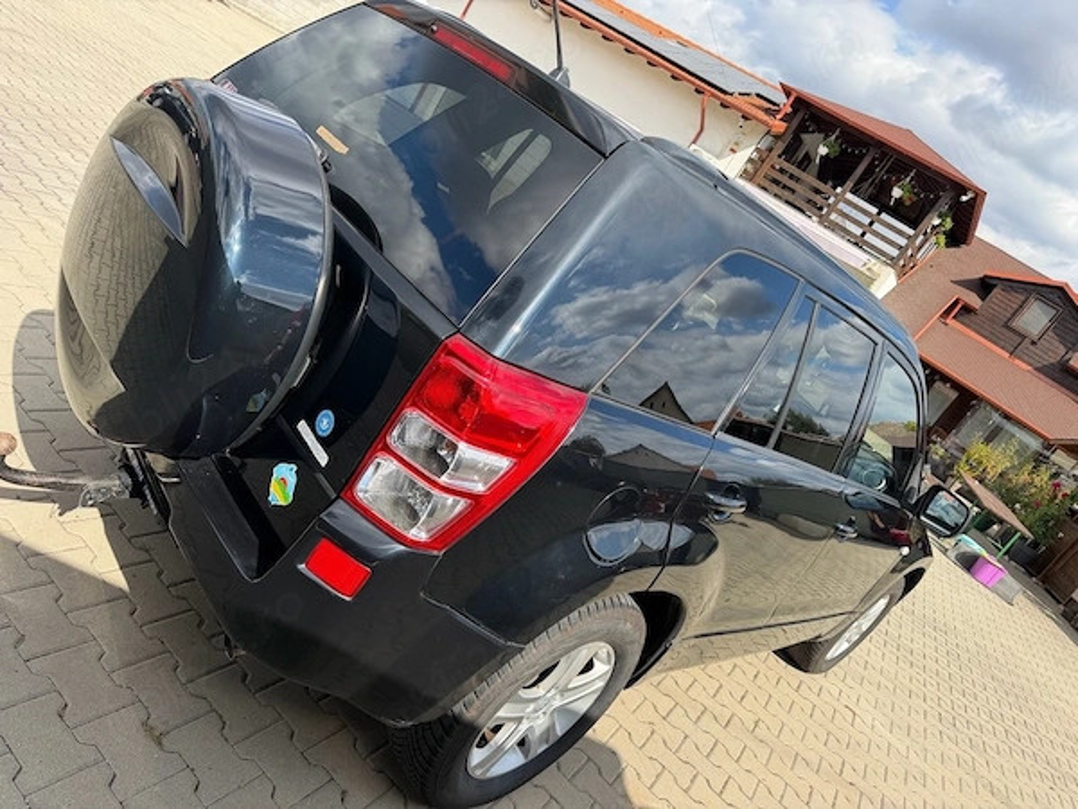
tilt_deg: -15.9
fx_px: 747
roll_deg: -33.3
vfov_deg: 56.8
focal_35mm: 24
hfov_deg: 71.6
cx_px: 539
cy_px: 404
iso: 80
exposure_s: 1/1770
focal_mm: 6.76
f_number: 1.78
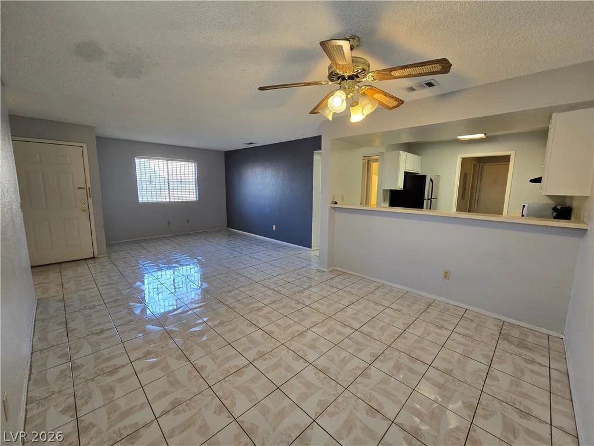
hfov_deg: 106.2
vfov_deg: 89.9
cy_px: 223
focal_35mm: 13
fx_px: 223
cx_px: 297
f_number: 2.2
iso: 80
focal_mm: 2.2
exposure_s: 1/60
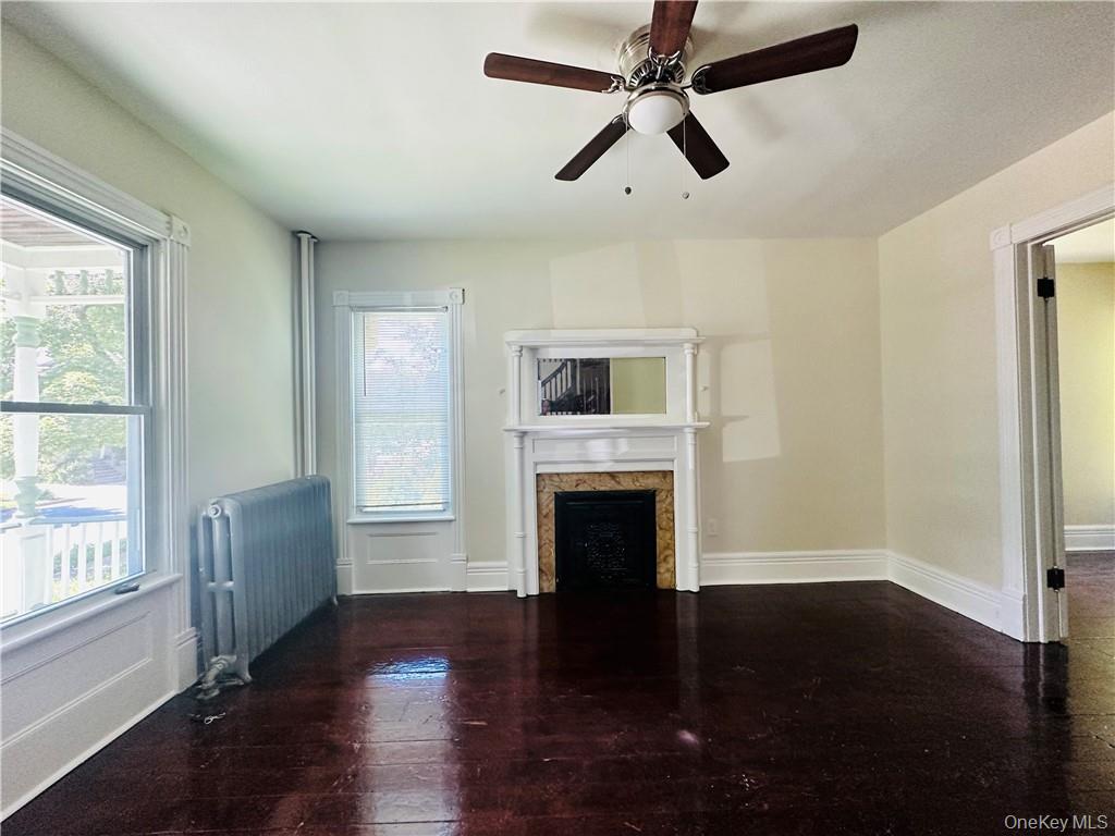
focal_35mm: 14
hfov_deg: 102.1
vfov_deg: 85.7
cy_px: 418
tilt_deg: -0.2
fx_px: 451
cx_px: 558
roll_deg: +0.1
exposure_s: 1/120
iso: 250
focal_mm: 2.22
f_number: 2.2
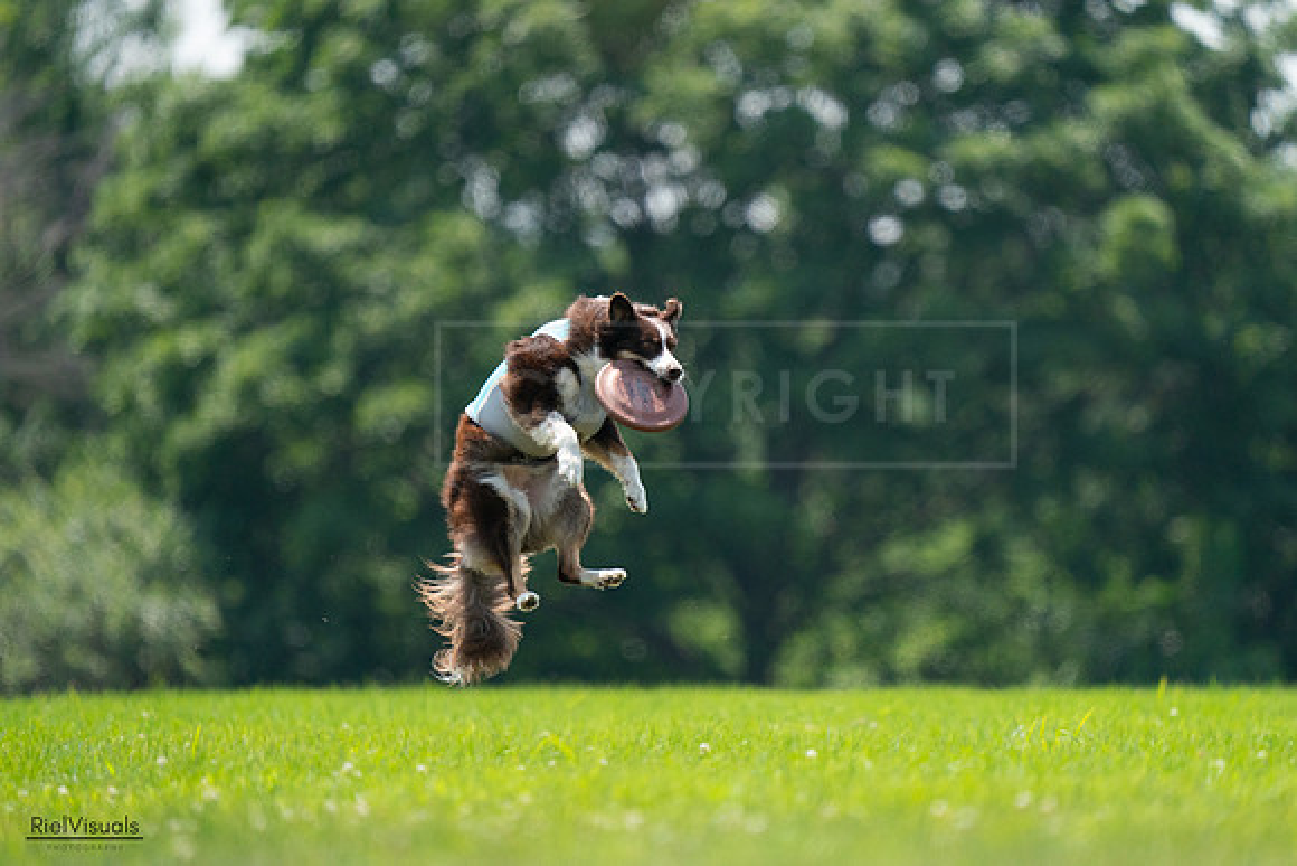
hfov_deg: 3.4
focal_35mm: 600
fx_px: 21621
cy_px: 433
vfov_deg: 2.3
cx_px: 648
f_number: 6.3
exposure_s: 1/4000
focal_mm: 600
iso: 2000
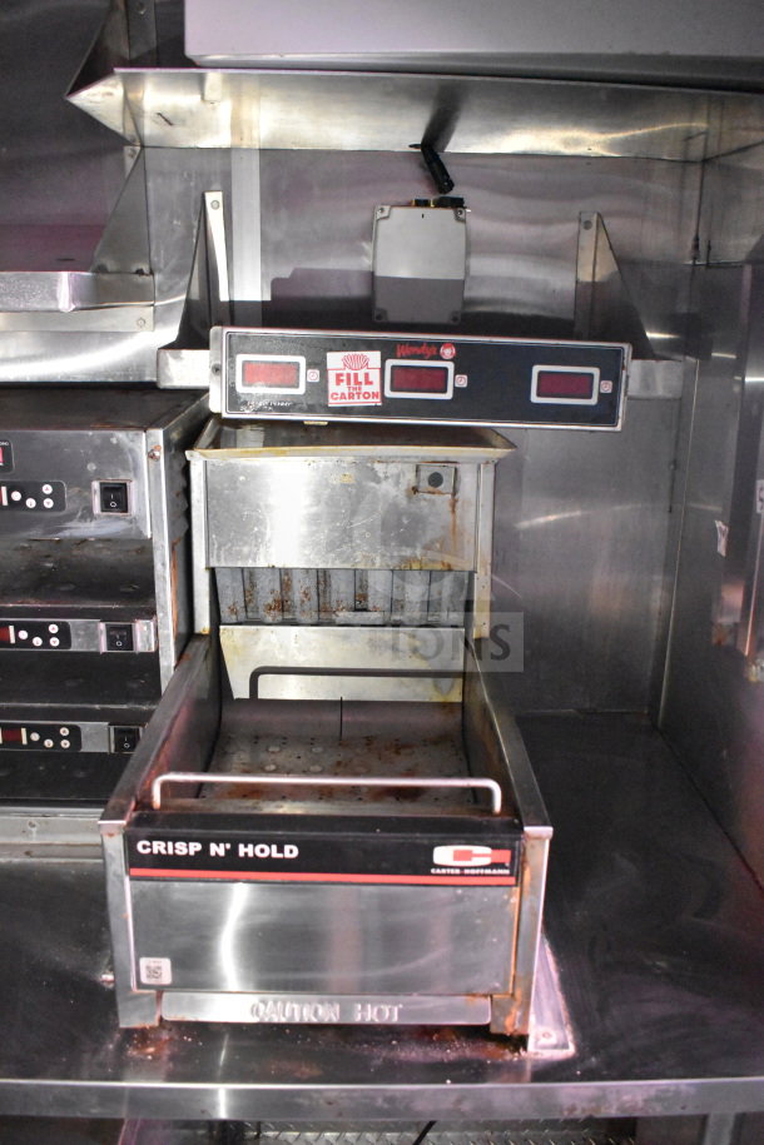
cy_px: 572
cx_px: 382
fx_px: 955
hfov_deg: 43.6
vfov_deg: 61.9
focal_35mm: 30
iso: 11400
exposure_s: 1/30
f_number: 3.8
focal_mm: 20
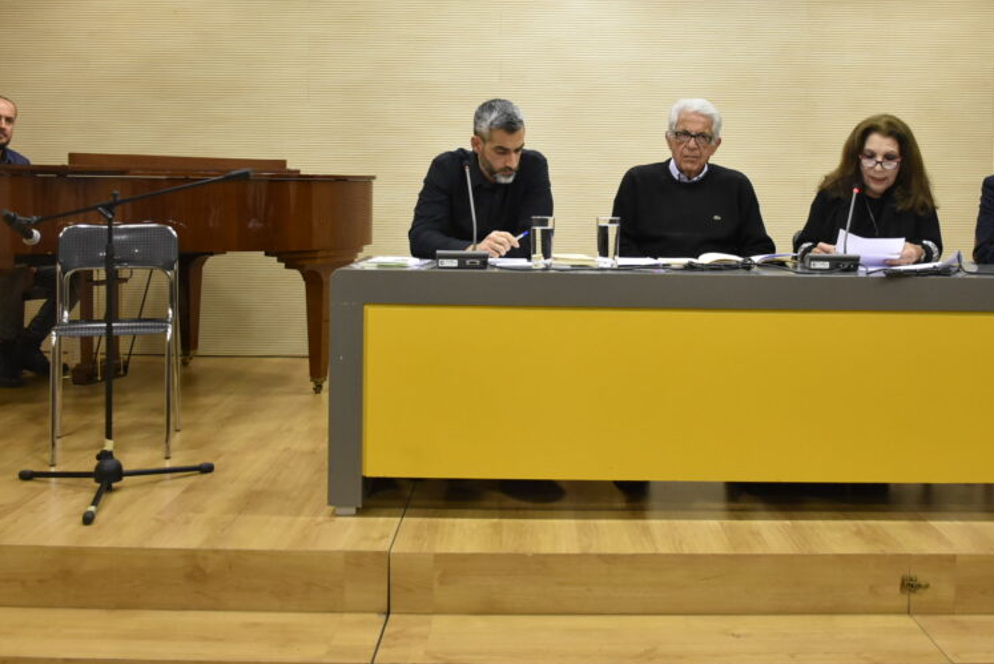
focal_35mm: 37
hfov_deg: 51.7
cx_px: 555
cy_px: 213
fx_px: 1022
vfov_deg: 35.6
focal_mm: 18
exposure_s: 1/60
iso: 1600
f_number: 4
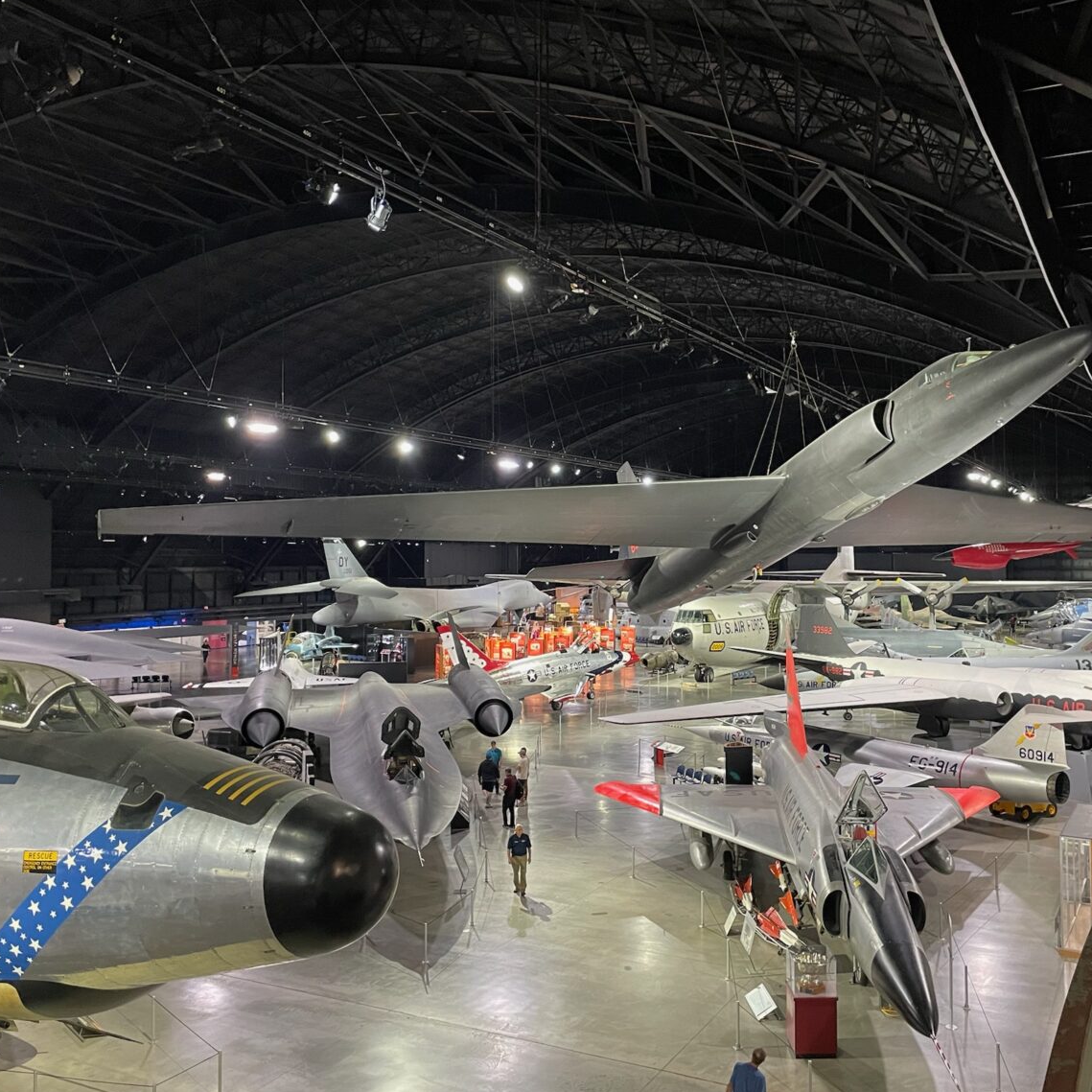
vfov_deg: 52.5
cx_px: 616
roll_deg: +0.3
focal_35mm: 31
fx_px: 1106
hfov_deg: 52.4
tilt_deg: +1.7
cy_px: 545
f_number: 1.6
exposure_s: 1/44
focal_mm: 4.2
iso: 400
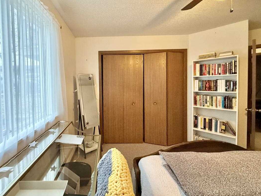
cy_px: 87
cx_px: 104
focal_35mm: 17
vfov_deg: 74.5
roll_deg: +0.5
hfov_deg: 89.8
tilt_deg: -1.4
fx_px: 128
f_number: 2.2
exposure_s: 1/120
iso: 640
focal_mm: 2.22
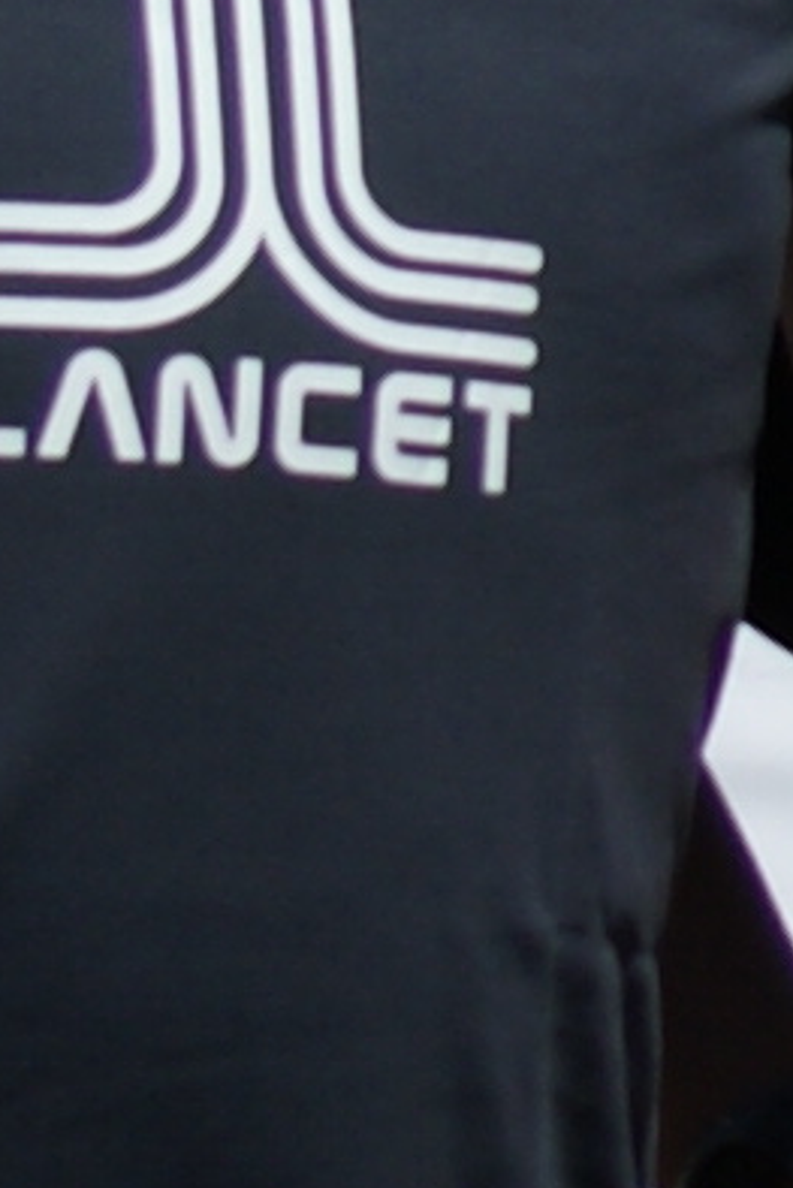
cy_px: 0
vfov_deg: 1.9
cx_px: 3645
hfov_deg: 1.2
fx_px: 36506
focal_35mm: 1106
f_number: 6.3
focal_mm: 75
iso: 100
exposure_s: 1/500
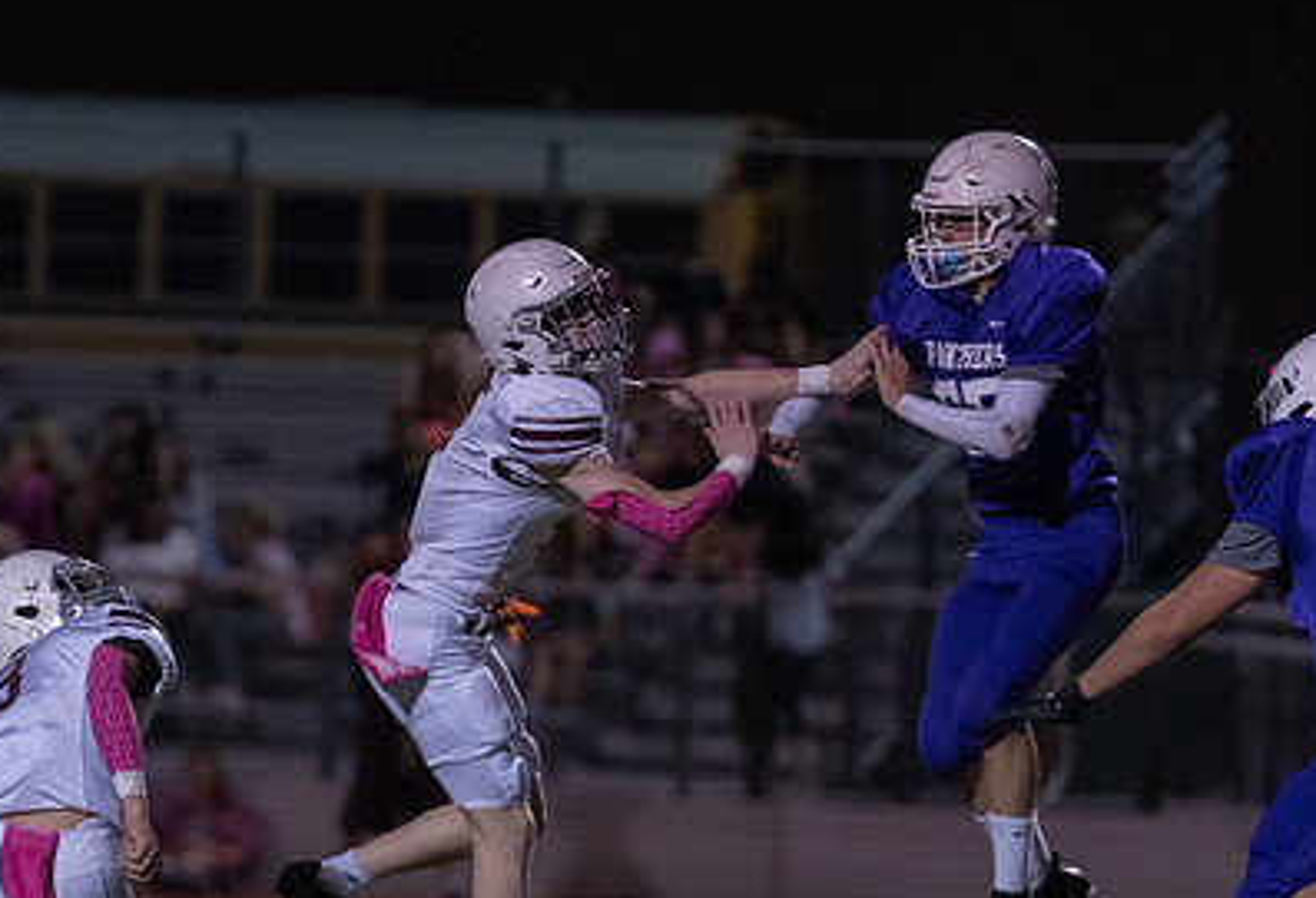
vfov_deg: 3.6
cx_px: 376
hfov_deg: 5.2
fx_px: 14435
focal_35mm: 392
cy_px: 736
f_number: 2.8
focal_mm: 200
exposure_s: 1/1250
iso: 4000
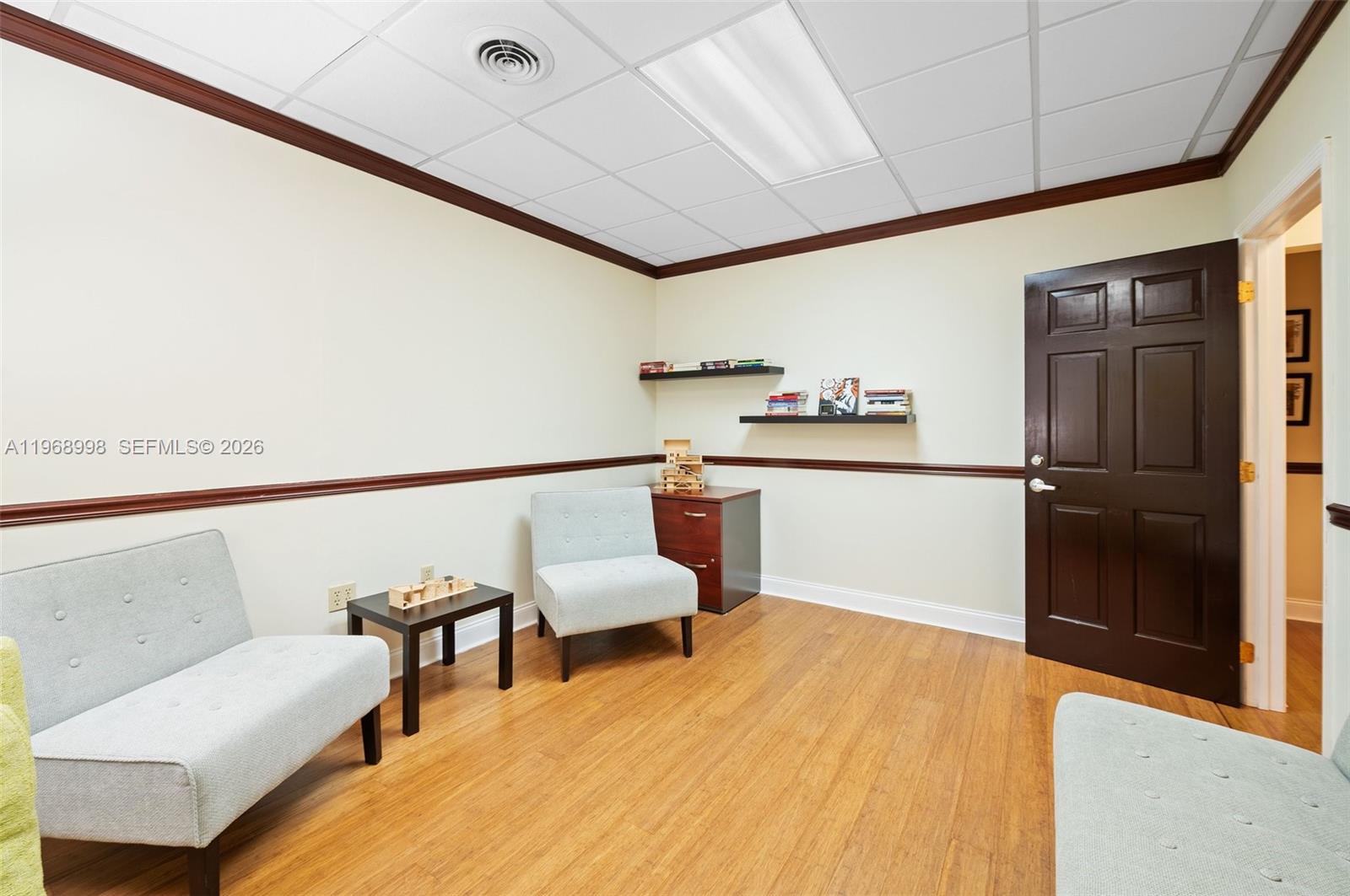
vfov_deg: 81.1
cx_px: 675
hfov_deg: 104.3
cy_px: 448
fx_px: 524
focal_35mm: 14
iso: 200
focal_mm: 14
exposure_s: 1/1.67
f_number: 8
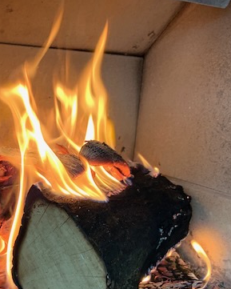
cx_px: 34
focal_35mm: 45
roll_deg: -3.3
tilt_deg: -11.9
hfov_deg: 32.2
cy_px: 177
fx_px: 384
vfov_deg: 40.9
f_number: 1.8
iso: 125
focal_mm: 4.25
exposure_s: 1/60
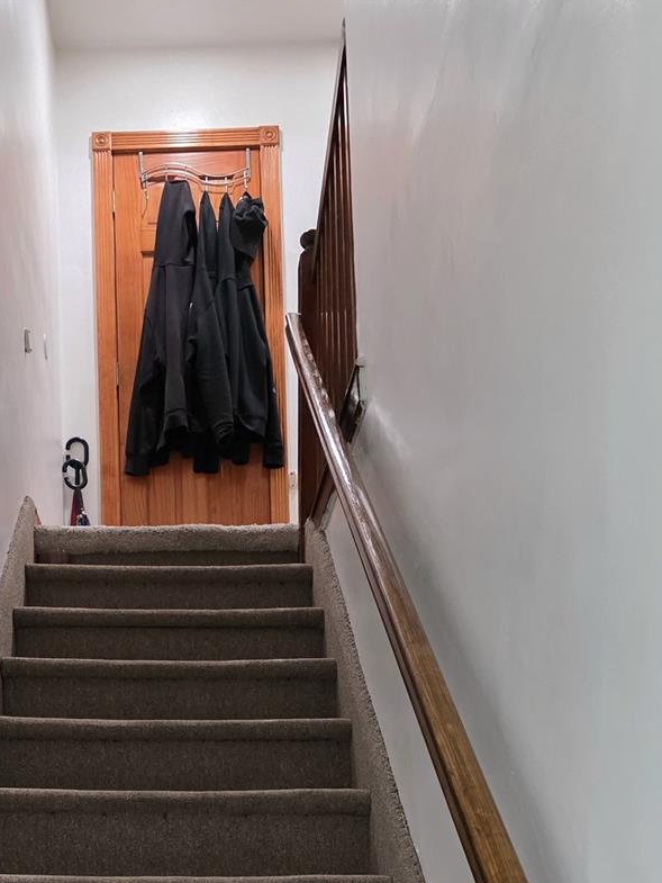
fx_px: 1147
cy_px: 857
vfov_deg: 38.0
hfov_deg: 31.9
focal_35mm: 45
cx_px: 206
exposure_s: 1/120
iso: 800
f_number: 1.7
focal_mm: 6.3
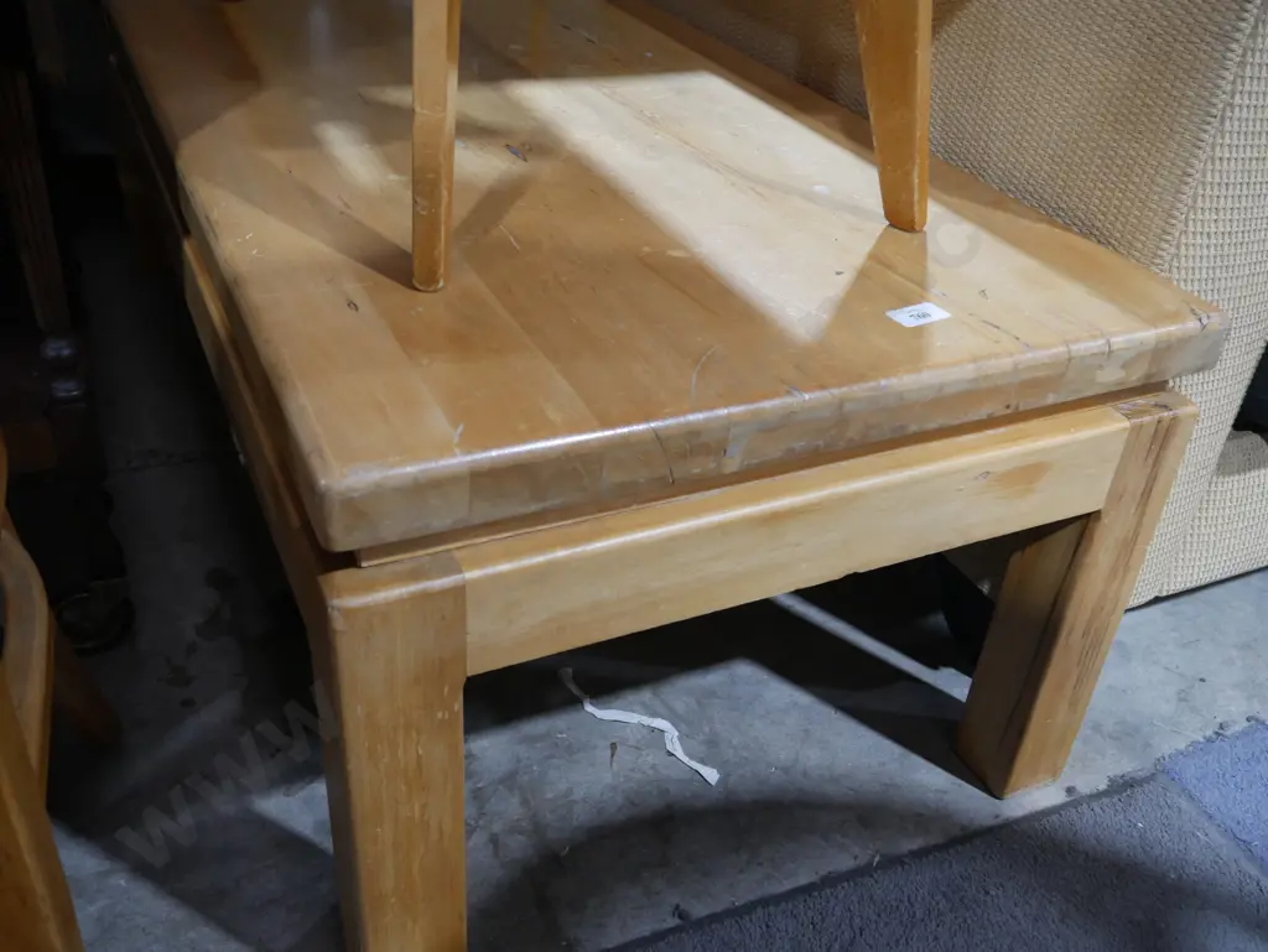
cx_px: 634
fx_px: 1173
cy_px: 476
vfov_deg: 44.2
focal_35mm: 32
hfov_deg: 56.8
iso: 1000
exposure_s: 1/60
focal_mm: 16
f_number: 3.6
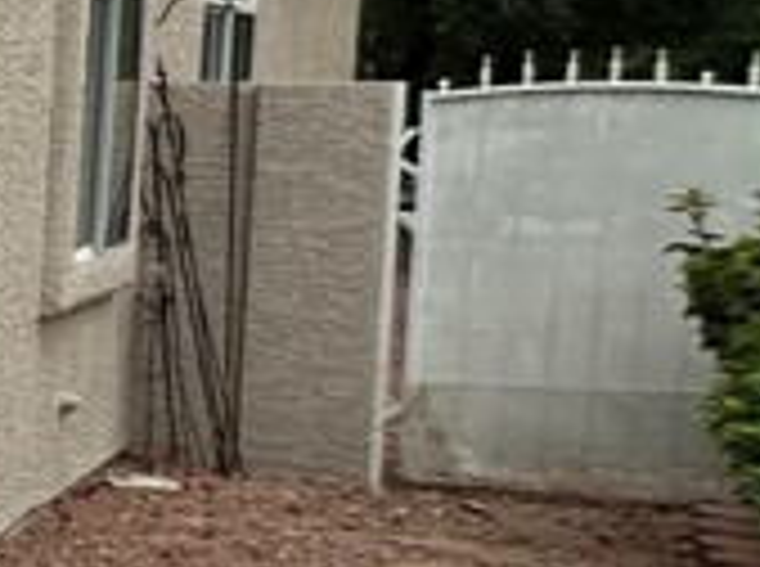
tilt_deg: -3.4
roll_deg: +0.0
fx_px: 1862
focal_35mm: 85
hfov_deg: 11.6
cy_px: 216
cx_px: -1507
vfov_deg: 17.3
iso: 50
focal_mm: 2.22
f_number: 2.2
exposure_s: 1/1949
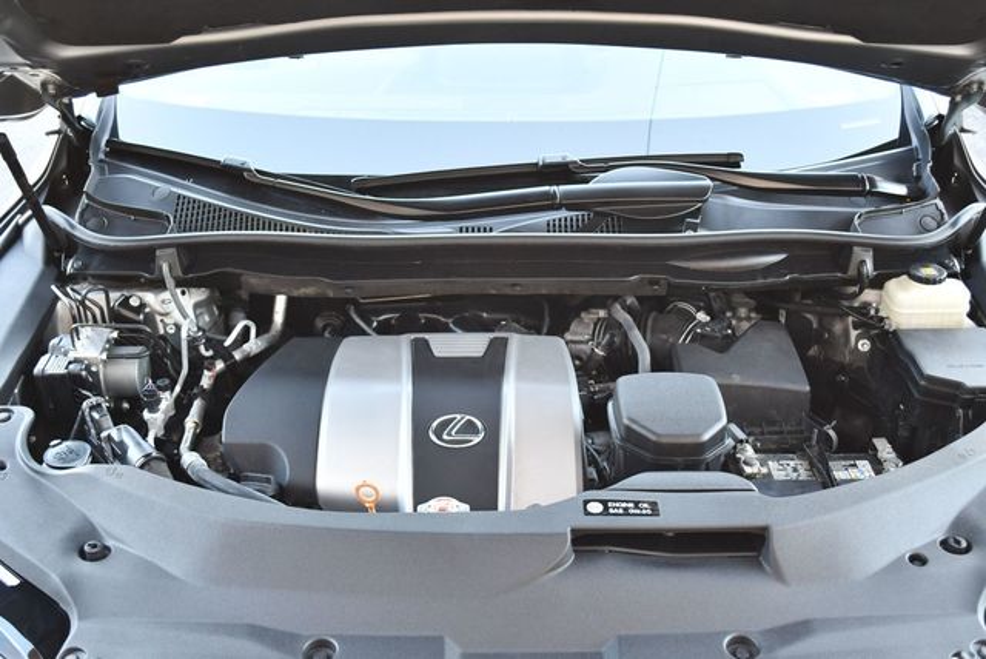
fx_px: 1206
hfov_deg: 44.5
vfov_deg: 30.6
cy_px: 330
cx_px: 493
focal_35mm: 44
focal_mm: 22
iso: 800
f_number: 3.8
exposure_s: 1/125
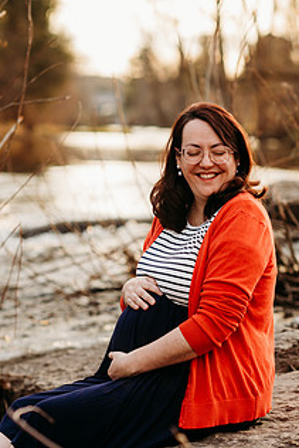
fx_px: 1506
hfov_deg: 11.3
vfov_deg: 16.9
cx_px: 157
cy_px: 201
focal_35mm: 121
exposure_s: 1/200
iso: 125
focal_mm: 85
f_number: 2.8
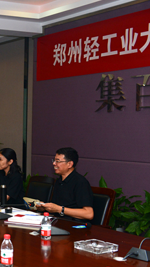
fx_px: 503
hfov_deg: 15.1
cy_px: 154
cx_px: -107
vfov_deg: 29.7
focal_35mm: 71
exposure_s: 1/250
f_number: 5
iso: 800
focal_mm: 35
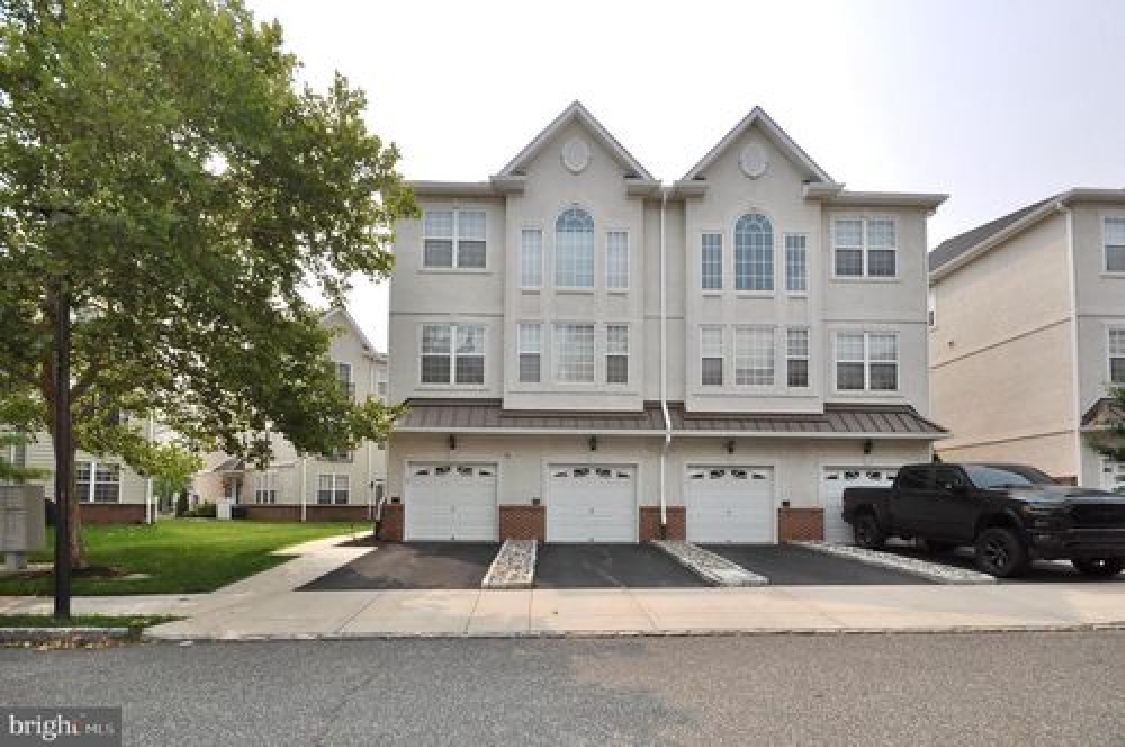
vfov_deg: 77.2
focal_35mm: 15
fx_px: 468
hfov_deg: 100.5
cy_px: 374
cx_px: 562
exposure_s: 1/200
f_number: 11
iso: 100
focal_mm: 10
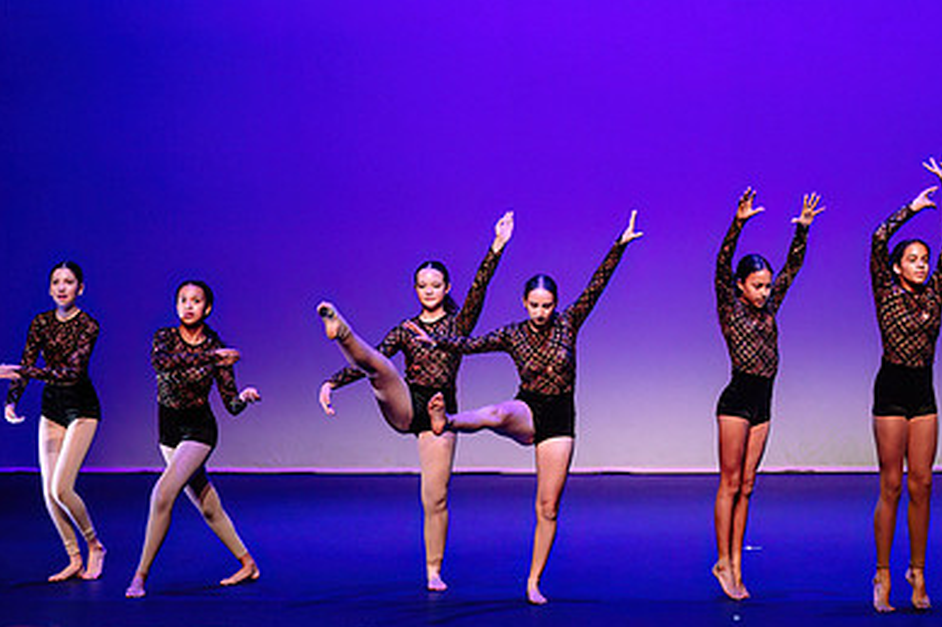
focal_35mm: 130
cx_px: 636
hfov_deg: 15.7
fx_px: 3400
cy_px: 329
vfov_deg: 10.5
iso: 1600
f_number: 2.8
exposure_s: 1/400
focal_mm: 82
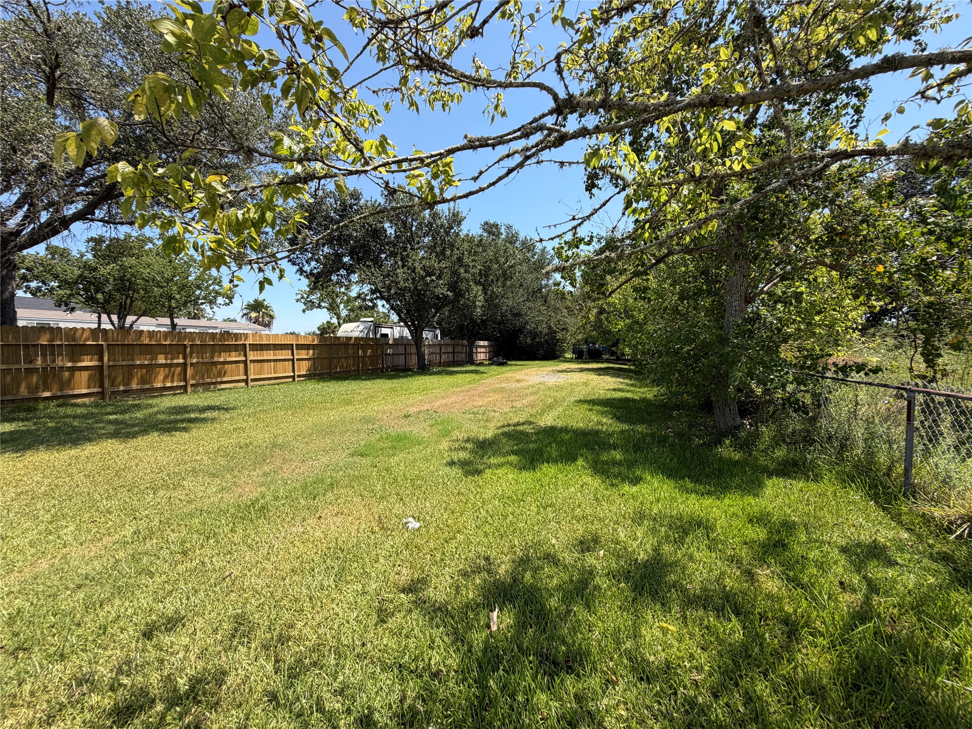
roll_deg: +0.7
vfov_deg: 85.7
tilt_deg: -3.2
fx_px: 393
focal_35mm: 14
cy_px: 364
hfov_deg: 102.1
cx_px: 486
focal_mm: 2.22
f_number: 2.2
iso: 40
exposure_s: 1/770
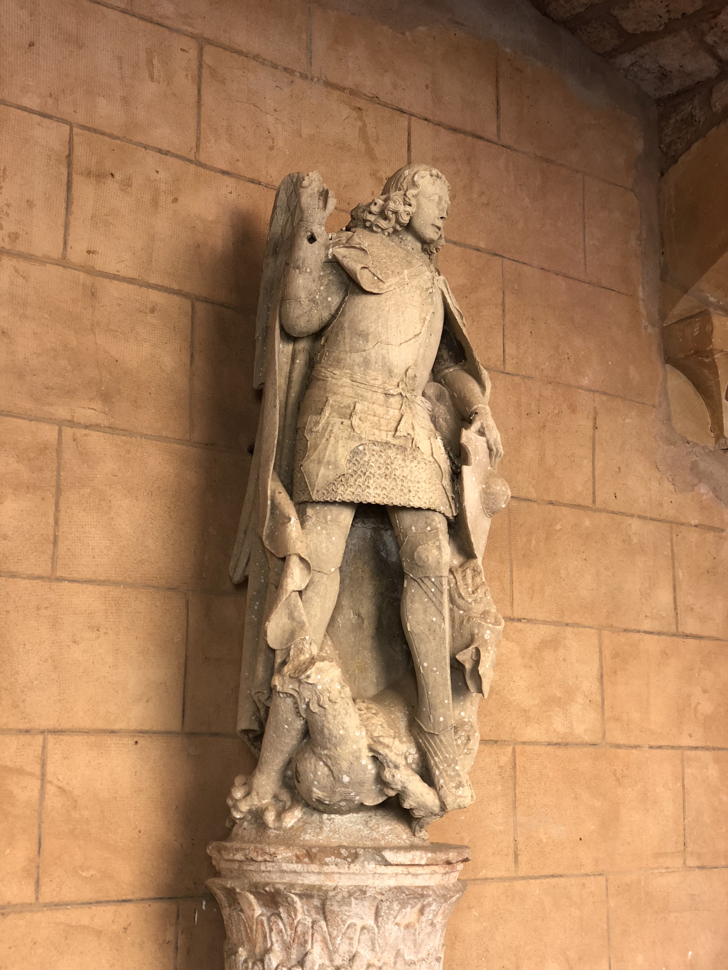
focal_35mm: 52
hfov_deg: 28.0
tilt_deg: +12.9
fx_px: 1458
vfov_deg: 36.8
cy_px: 485
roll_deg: +0.6
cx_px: 364
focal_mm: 6
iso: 50
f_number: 2.4
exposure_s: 1/60
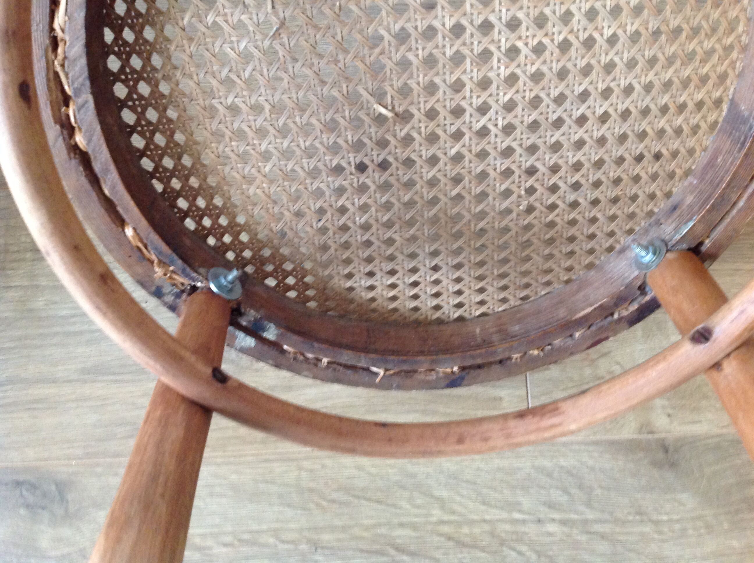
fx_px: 761
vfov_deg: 40.6
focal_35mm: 35
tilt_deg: -84.1
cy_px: 282
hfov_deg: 52.7
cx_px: 377
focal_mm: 4.28
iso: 320
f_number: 2.4
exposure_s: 1/15
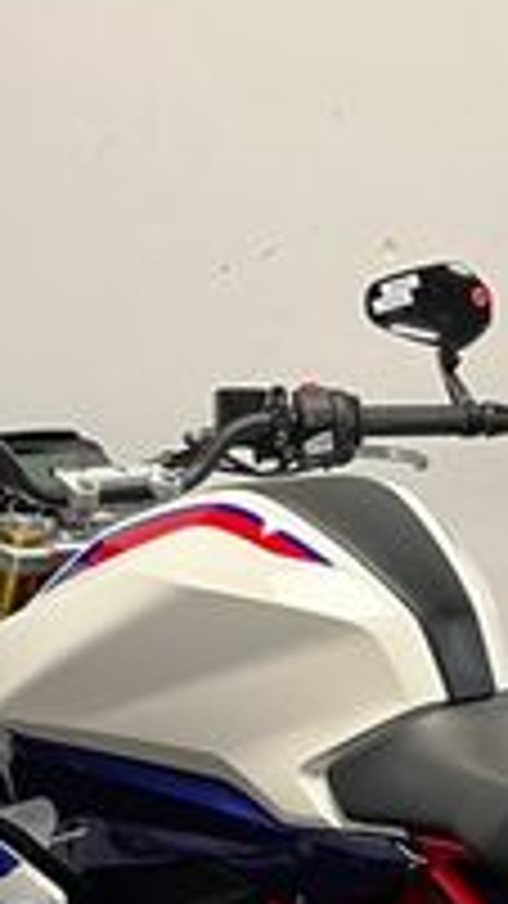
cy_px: 1016
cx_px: 535
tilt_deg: -12.7
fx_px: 2156
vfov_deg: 22.2
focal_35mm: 90
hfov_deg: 13.2
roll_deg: -1.2
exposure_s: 1/50
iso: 100
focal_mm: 5.1
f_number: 1.6
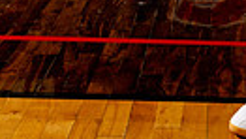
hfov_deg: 11.2
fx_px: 1241
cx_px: 252
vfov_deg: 6.1
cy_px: -222
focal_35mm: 190
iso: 320
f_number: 5.6
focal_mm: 53
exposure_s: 1/200
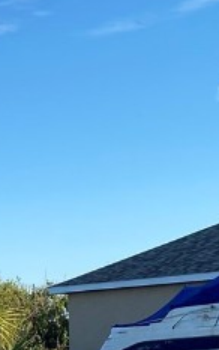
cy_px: 392
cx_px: -454
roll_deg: +0.9
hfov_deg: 8.8
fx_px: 1153
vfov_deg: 16.7
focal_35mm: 121
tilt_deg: -1.0
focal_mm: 4.25
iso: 32
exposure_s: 1/1701
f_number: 1.8
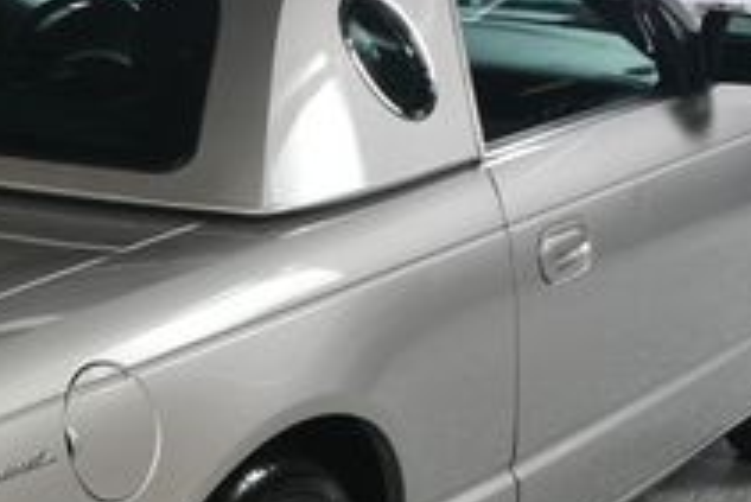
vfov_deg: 12.5
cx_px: -135
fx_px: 2275
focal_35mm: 109
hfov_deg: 17.9
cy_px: 399
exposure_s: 1/160
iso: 100
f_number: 11
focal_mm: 24
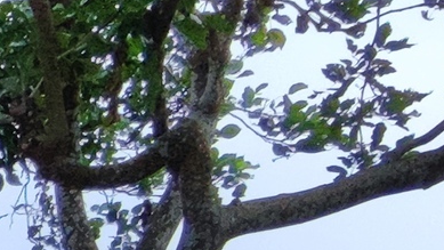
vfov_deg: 10.3
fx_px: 1013
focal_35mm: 86
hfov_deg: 15.2
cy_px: 739
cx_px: -600
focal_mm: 2.13
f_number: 2.4
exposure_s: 1/436
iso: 50
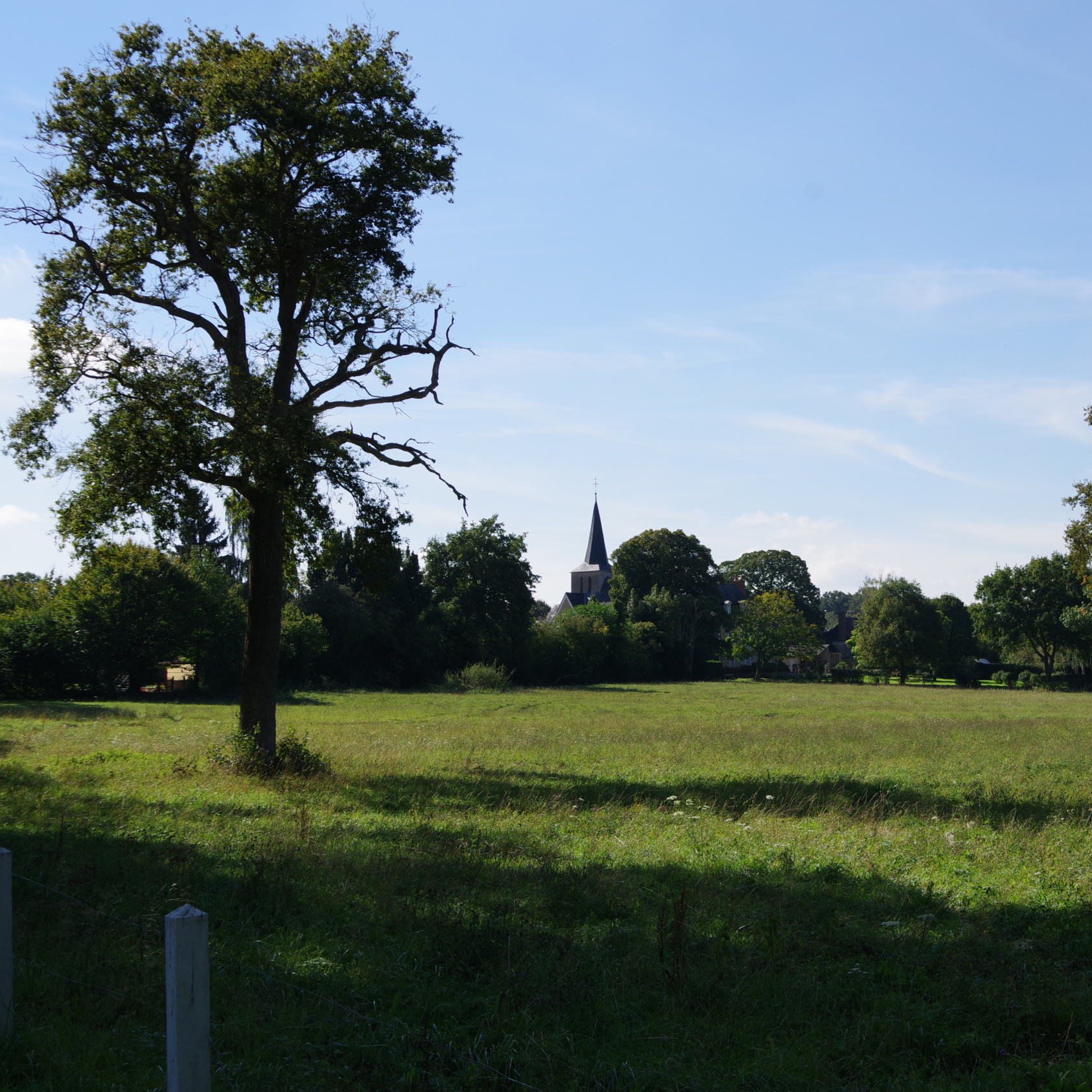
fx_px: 1927
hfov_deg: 31.4
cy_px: 544
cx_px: 735
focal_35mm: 54
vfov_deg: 31.6
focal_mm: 28
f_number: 9
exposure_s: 1/400
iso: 200
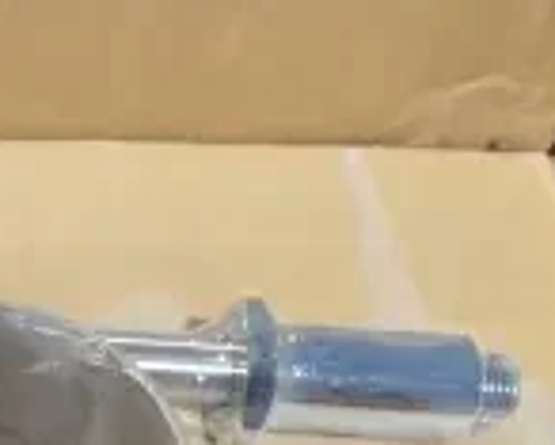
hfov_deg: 14.7
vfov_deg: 13.9
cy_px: 618
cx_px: -570
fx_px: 1742
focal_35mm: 106
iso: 6400
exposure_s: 1/250
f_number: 8
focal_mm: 18
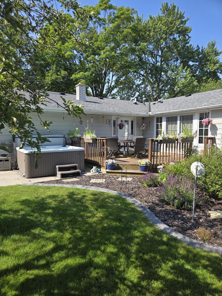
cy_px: 148
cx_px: 111
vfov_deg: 73.9
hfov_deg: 58.9
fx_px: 197
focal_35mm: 23
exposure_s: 1/984
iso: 25
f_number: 1.8
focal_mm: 5.4
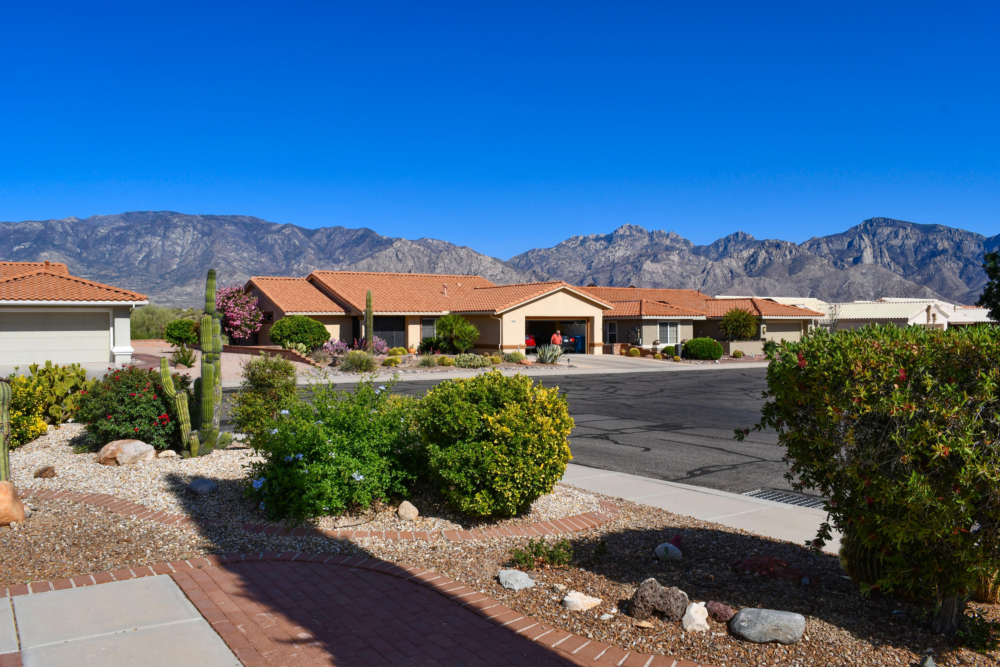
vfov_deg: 47.9
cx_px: 500
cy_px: 334
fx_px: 750
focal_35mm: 27
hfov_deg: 67.4
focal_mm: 18
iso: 100
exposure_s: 1/250
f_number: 11
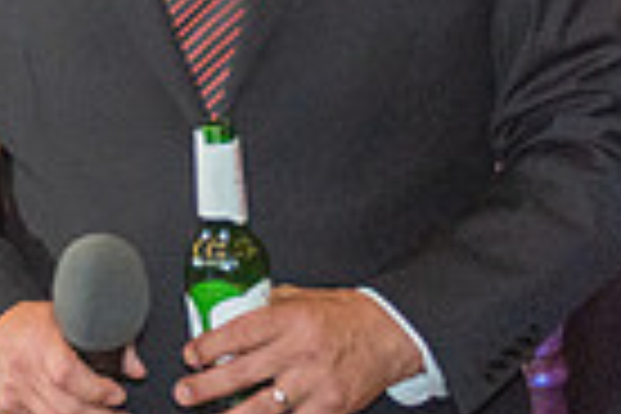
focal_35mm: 283
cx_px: -447
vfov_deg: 4.8
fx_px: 4881
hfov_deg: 7.1
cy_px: -47
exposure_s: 1/160
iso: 1250
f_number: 2.8
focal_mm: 50
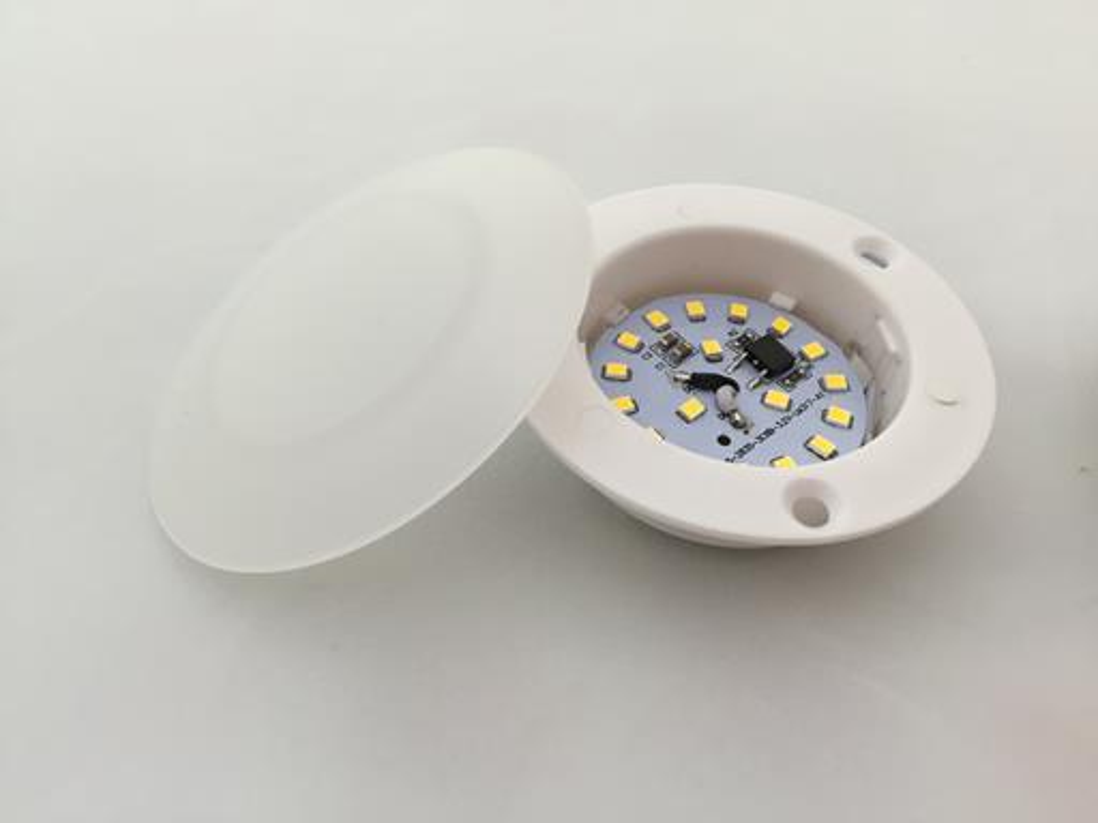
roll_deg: -3.5
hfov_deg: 61.7
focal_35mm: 29
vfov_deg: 48.2
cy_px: 412
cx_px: 549
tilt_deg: -43.1
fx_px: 920
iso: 32
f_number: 2.2
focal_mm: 4.15
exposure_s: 1/30
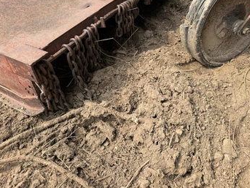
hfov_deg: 63.4
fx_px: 202
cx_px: 133
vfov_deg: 49.5
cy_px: 79
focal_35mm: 28
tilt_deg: -43.5
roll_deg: +0.8
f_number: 1.78
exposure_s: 1/1271
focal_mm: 6.76
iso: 80
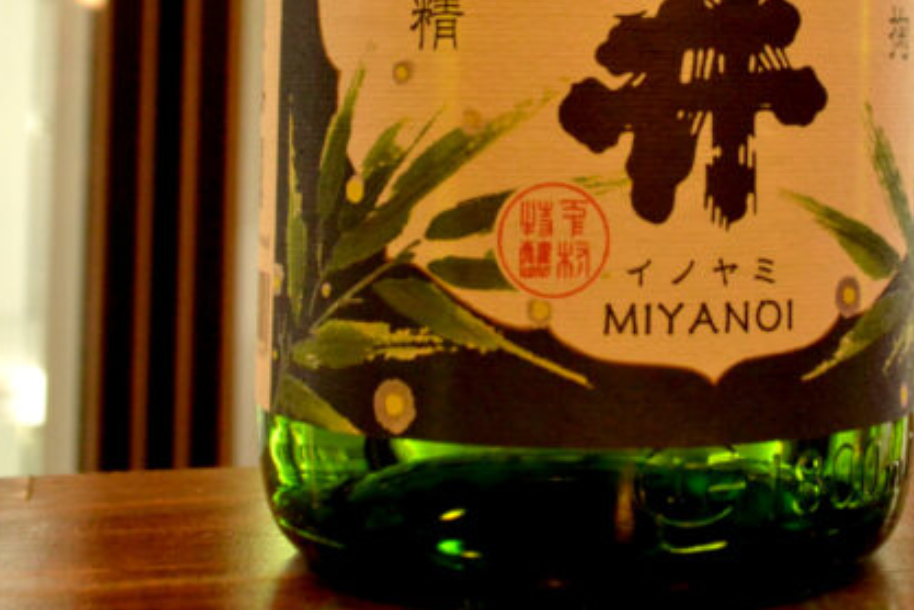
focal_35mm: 76
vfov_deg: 17.4
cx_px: 636
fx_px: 1929
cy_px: -35
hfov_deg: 26.4
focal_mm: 22
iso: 1600
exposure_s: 1/125
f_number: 5.6
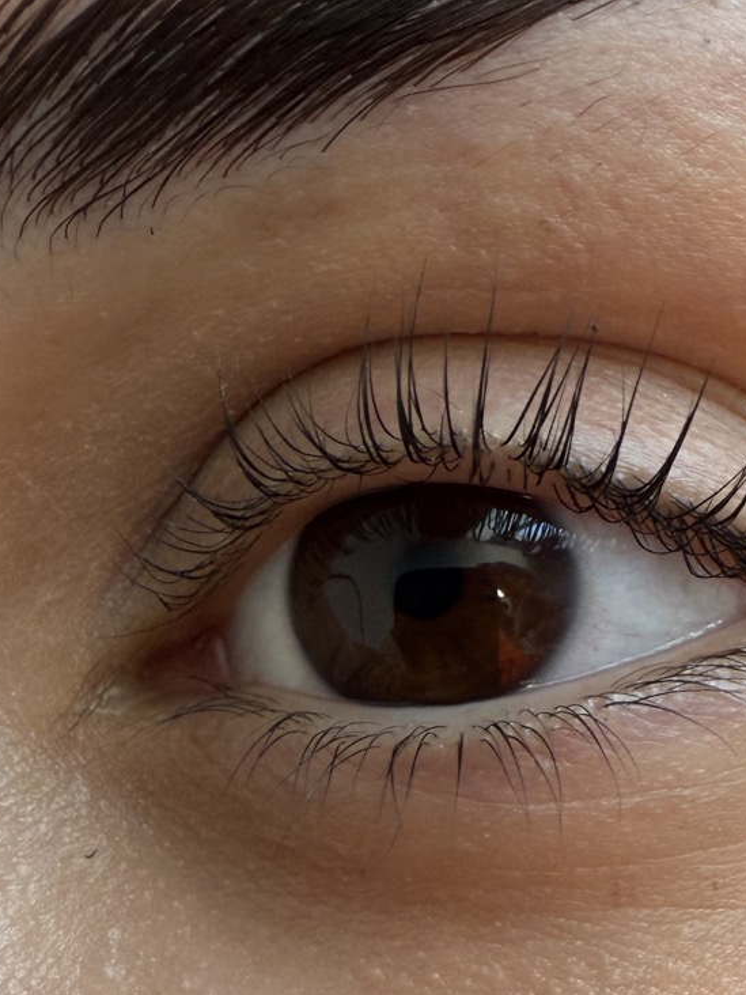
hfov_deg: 35.0
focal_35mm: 41
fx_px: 1178
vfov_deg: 44.8
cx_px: 461
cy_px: 302
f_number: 2.2
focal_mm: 2.22
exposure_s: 1/100
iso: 160
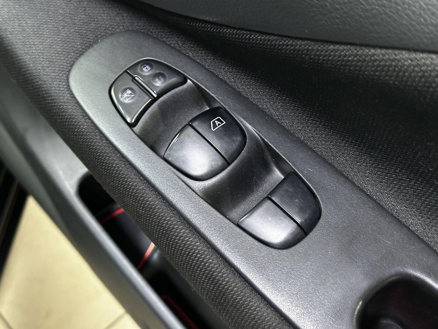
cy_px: 164
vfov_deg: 30.3
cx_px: 219
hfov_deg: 39.7
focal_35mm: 48
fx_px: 607
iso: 500
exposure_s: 1/25
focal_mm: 6.86
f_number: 1.78
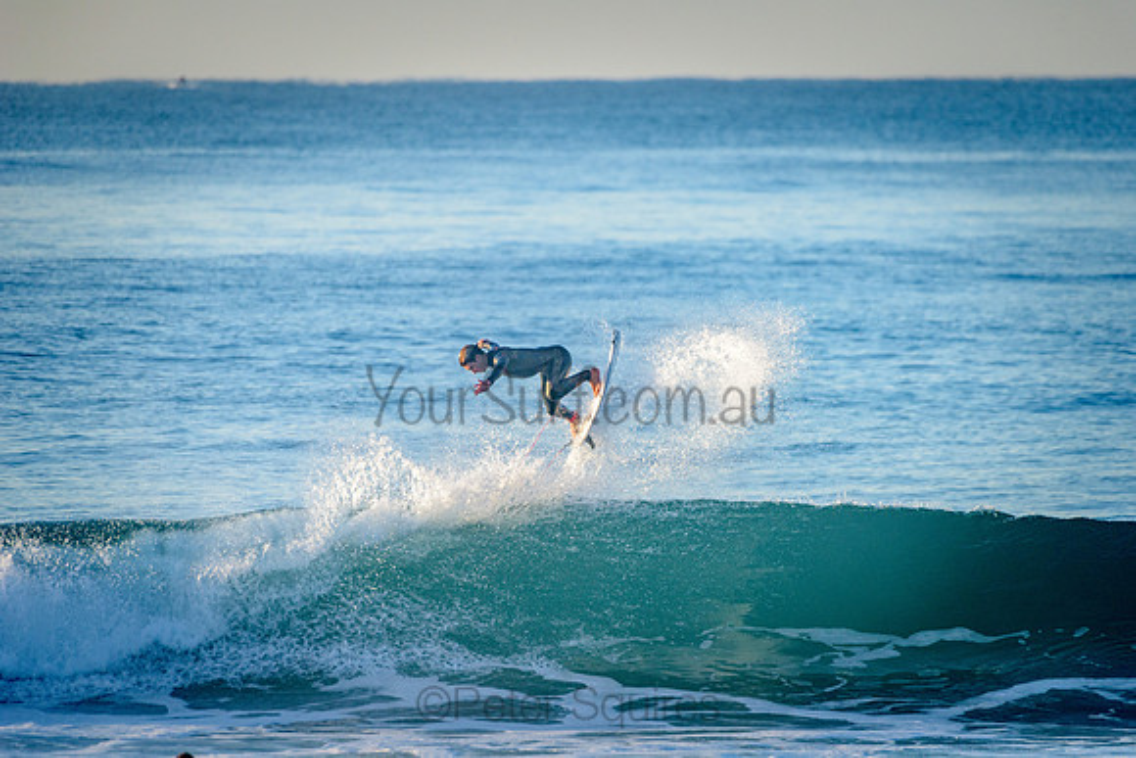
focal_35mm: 500
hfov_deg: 4.1
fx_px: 15781
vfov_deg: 2.8
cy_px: 379
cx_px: 568
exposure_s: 1/2000
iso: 640
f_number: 5.6
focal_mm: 500
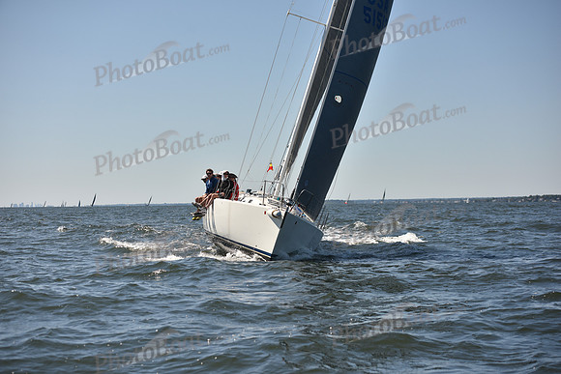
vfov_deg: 19.5
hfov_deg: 28.8
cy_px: 187
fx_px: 1091
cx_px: 280
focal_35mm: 70
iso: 250
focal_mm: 70
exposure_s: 1/1600
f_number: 4
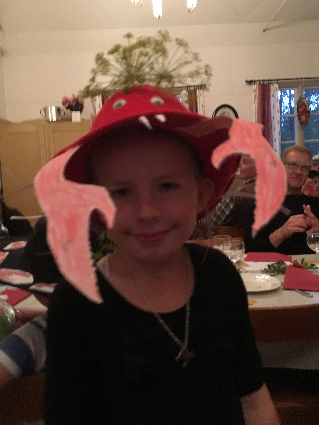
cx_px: 160
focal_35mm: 29
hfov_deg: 48.2
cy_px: 212
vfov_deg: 61.7
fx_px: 356
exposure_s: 1/17
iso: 640
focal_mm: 4.15
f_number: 2.2
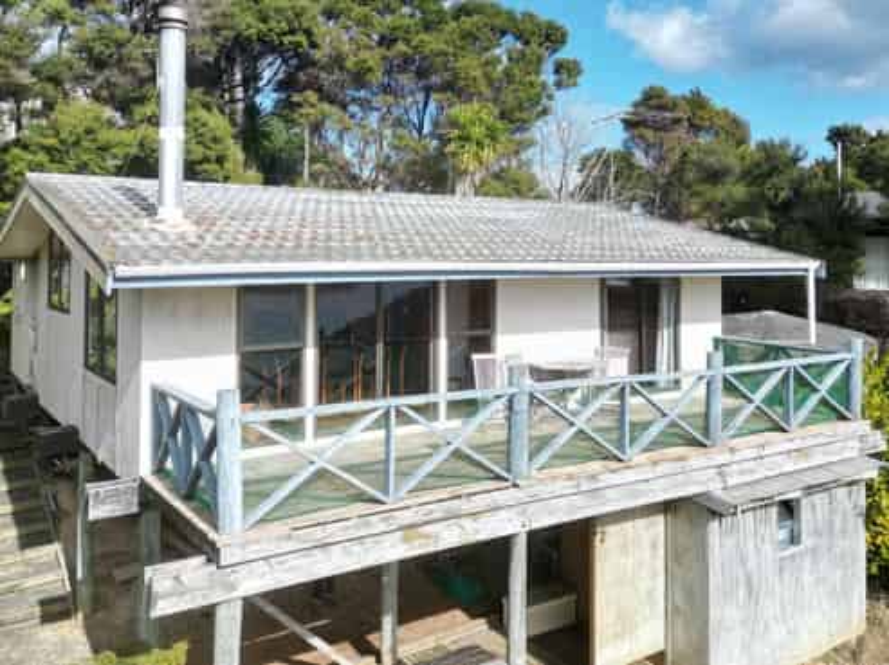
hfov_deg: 71.6
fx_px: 616
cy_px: 332
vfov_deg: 56.8
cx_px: 444
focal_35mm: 24
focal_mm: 6.72
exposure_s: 1/3200
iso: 150
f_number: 1.7
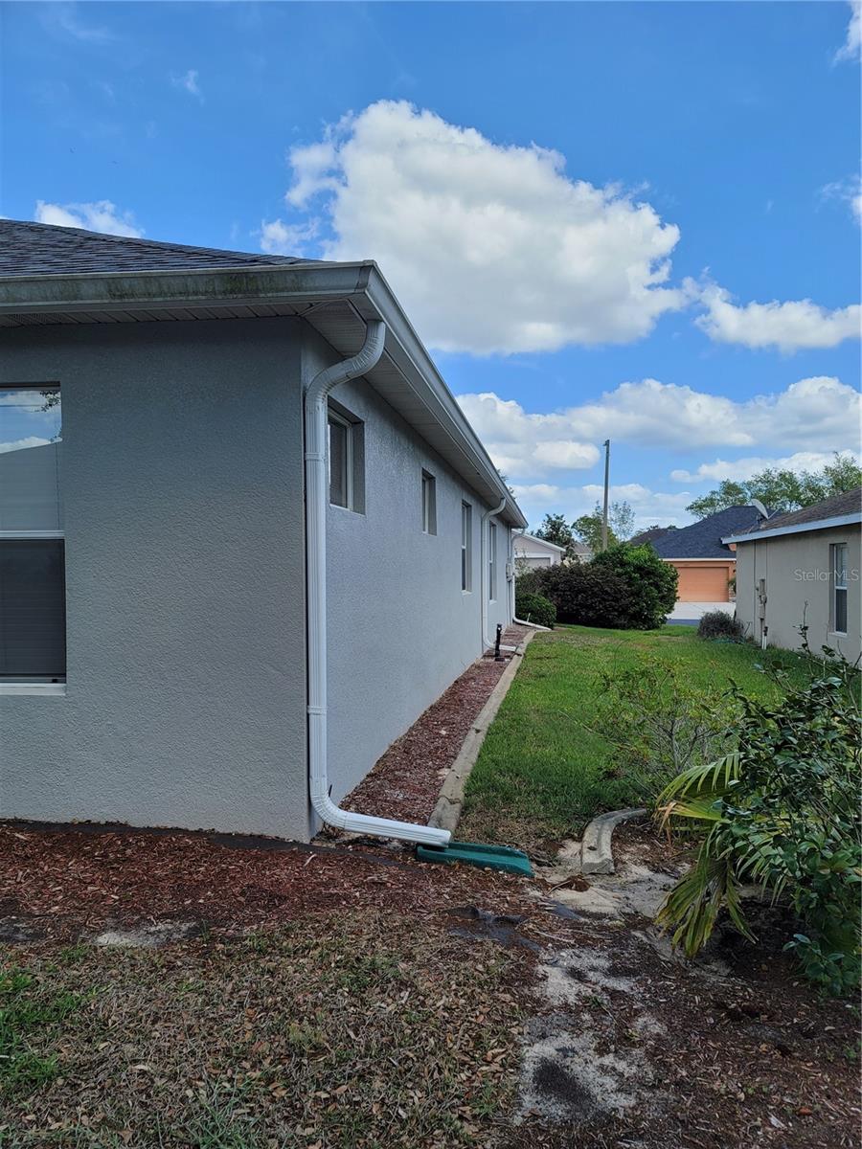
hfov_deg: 54.9
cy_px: 574
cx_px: 431
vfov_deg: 69.4
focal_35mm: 25
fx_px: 830
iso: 20
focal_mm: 7
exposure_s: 1/629
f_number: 1.8
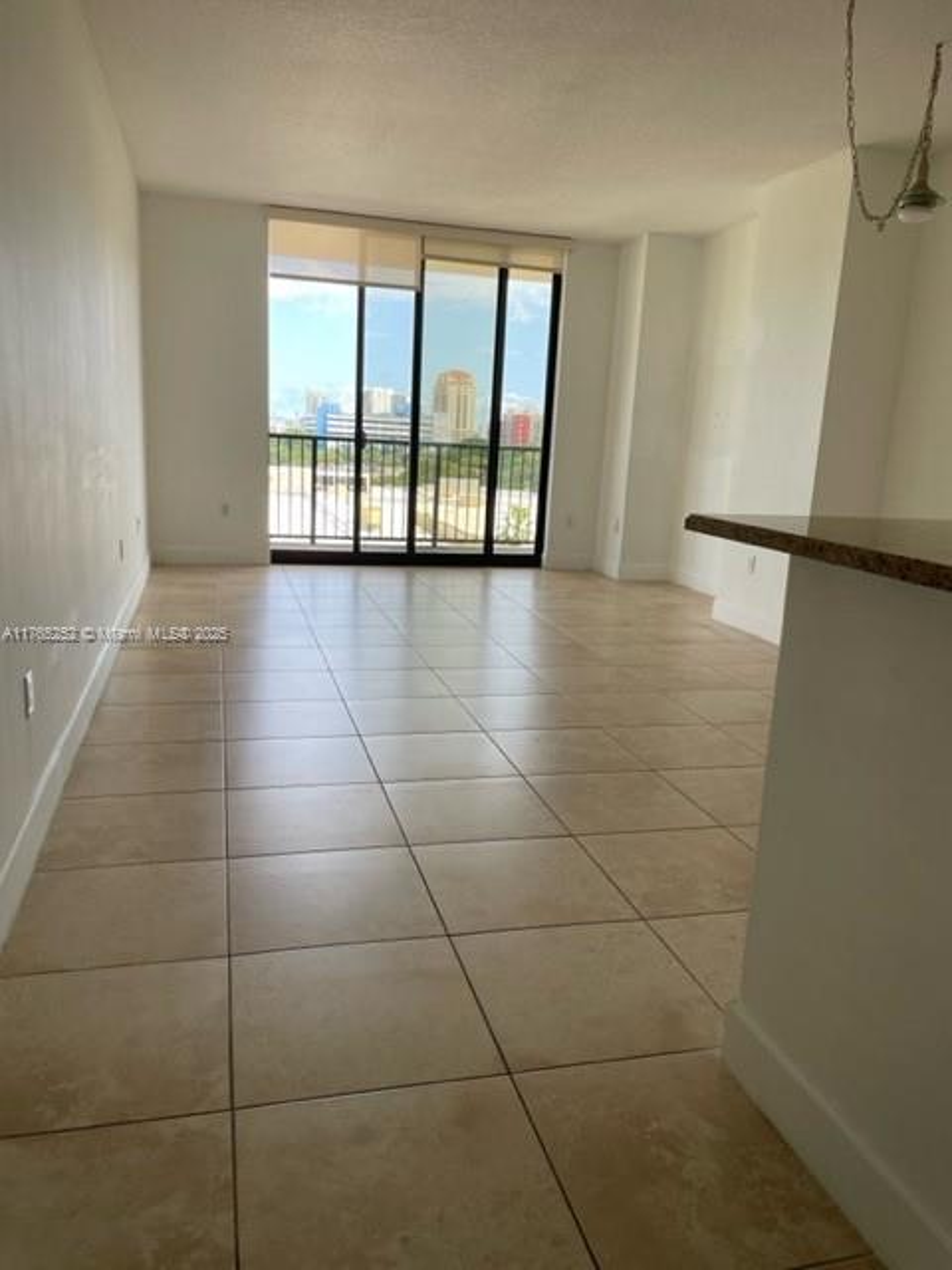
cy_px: 635
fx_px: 953
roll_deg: -1.3
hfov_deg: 53.1
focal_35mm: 26
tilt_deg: -12.8
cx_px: 476
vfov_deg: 67.3
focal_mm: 4.2
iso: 32
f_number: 1.6
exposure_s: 1/354
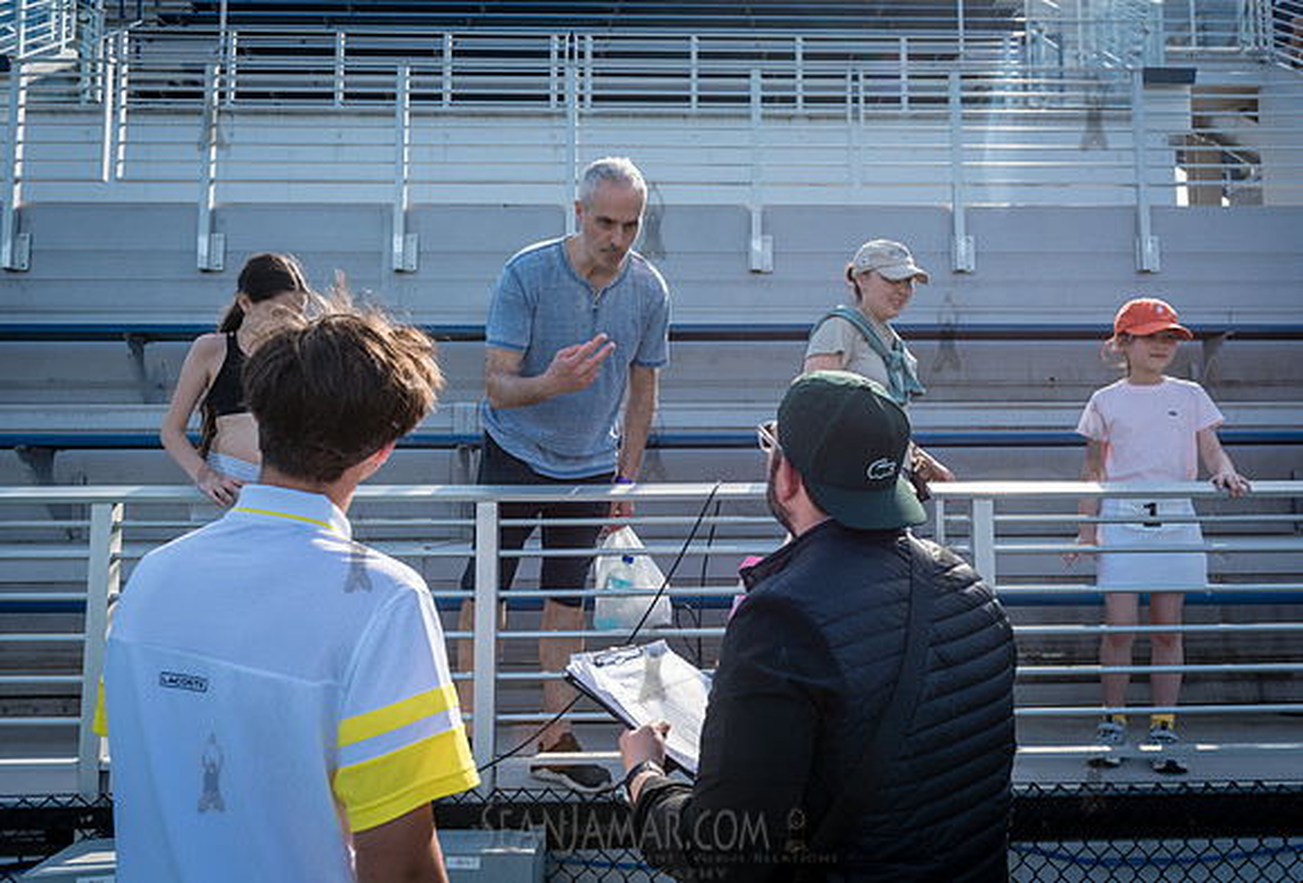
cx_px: 720
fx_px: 1101
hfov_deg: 61.1
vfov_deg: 43.7
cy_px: 414
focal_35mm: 30
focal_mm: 27
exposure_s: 1/400
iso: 200
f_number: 5
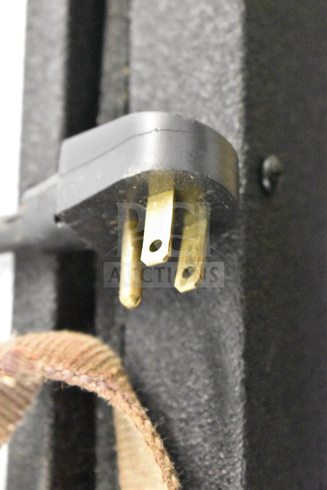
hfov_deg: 16.6
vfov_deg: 24.6
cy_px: 245
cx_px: 164
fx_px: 1124
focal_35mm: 82
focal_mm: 55
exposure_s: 1/100
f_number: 5.6
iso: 22800
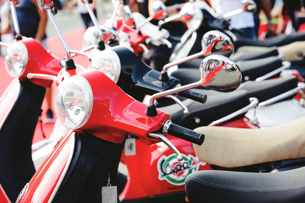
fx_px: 1143
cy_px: 102
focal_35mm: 135
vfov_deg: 10.1
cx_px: 152
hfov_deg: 15.2
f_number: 8
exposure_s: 1/500
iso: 800
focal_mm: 135
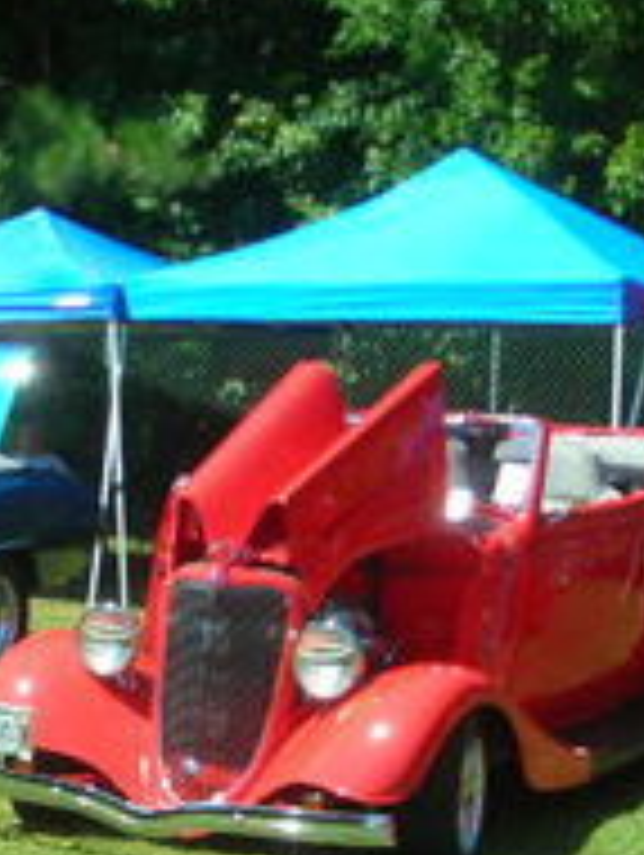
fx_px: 1980
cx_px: -59
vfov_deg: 24.2
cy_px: 585
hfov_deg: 17.8
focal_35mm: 80
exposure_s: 1/330
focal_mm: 6.3
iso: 50
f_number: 3.2
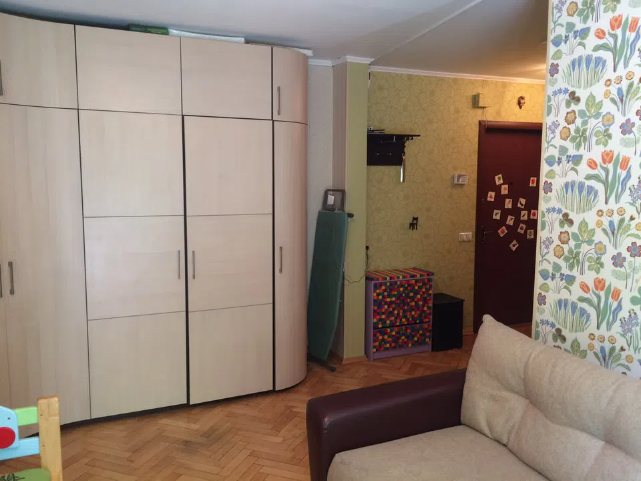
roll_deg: -0.4
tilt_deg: -7.9
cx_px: 320
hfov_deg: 61.7
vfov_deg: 48.2
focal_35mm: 29
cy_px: 240
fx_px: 537
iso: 160
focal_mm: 4.15
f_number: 2.2
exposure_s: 1/33
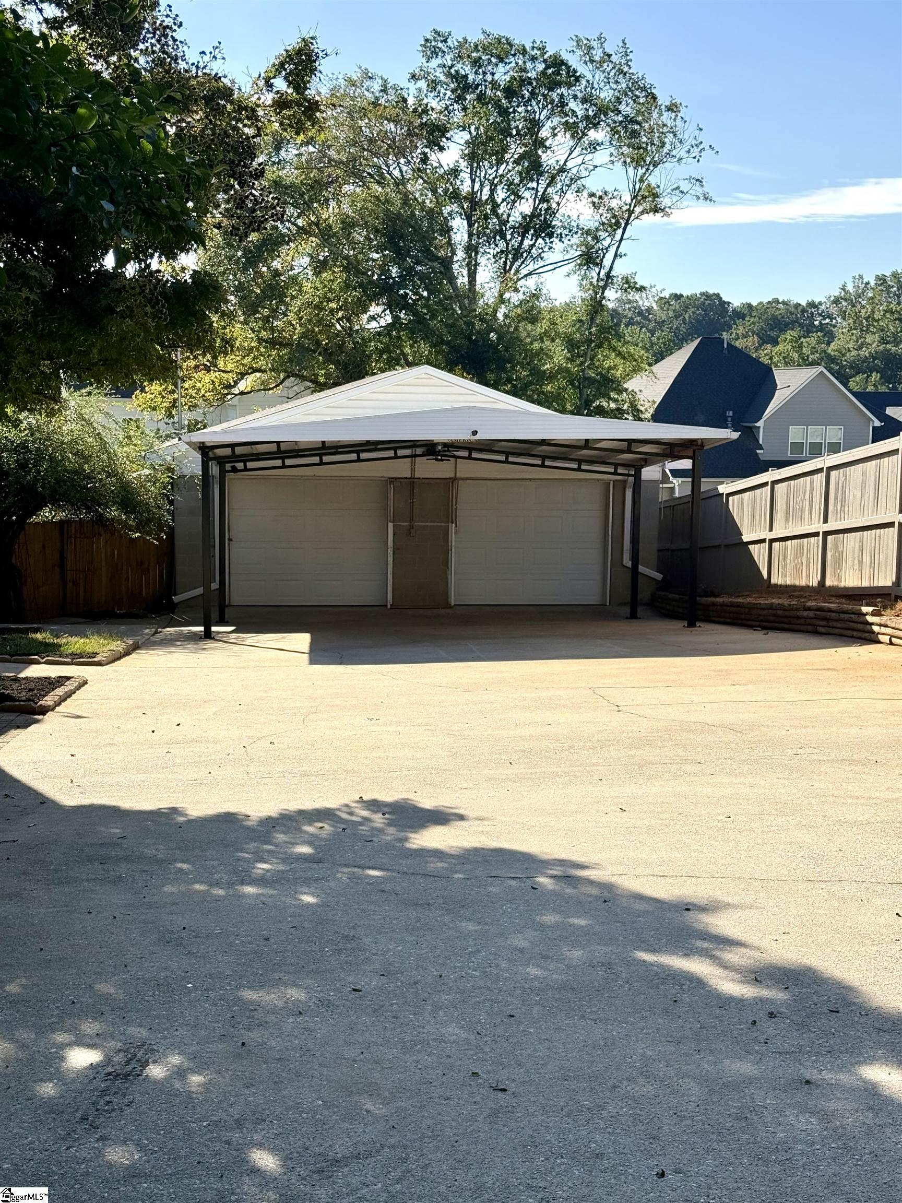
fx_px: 1668
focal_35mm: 48
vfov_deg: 39.7
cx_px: 451
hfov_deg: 30.3
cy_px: 602
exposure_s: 1/3704
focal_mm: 6.76
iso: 64
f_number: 1.78
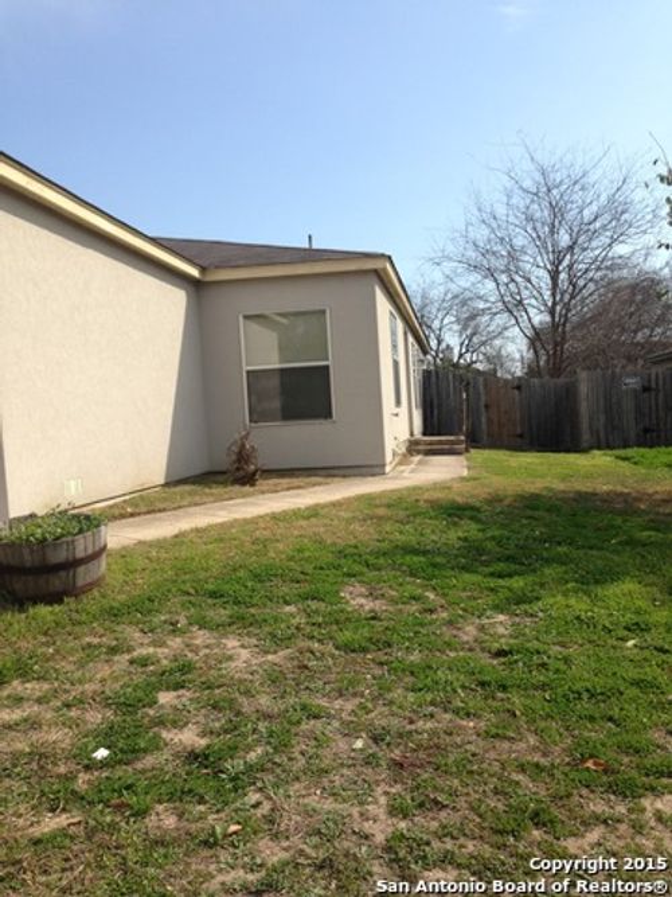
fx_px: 854
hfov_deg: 42.9
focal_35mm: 33
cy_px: 448
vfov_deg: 55.4
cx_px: 336
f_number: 2.4
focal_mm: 4.12
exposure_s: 1/1506
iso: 50
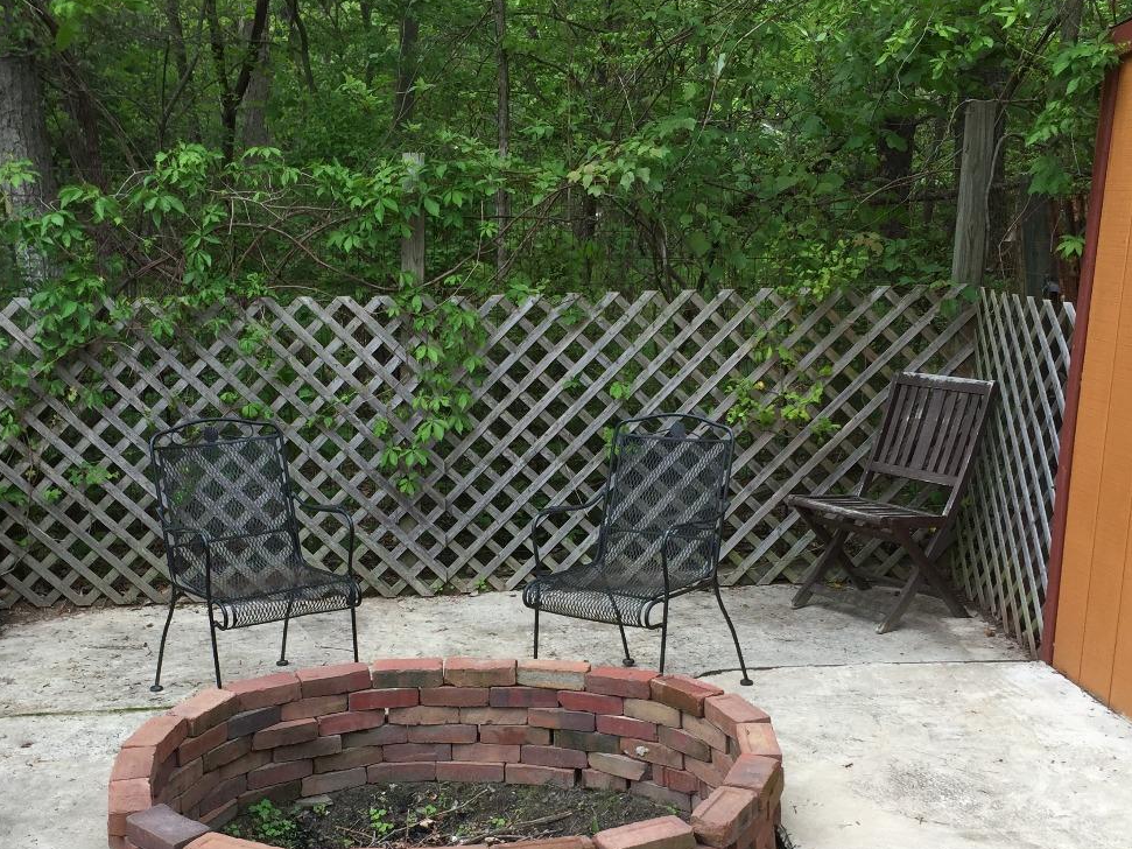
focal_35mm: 43
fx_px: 1406
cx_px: 518
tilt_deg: -12.9
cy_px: 562
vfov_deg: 33.3
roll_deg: -1.1
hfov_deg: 43.8
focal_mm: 4.15
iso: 32
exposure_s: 1/439
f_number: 2.2
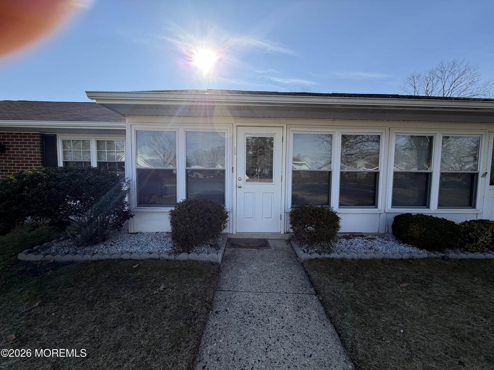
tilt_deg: -3.6
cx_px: 247
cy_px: 185
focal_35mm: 14
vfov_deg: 85.7
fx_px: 200
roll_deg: -0.8
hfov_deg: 102.1
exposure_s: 1/830
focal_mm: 2.22
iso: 32
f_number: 2.2
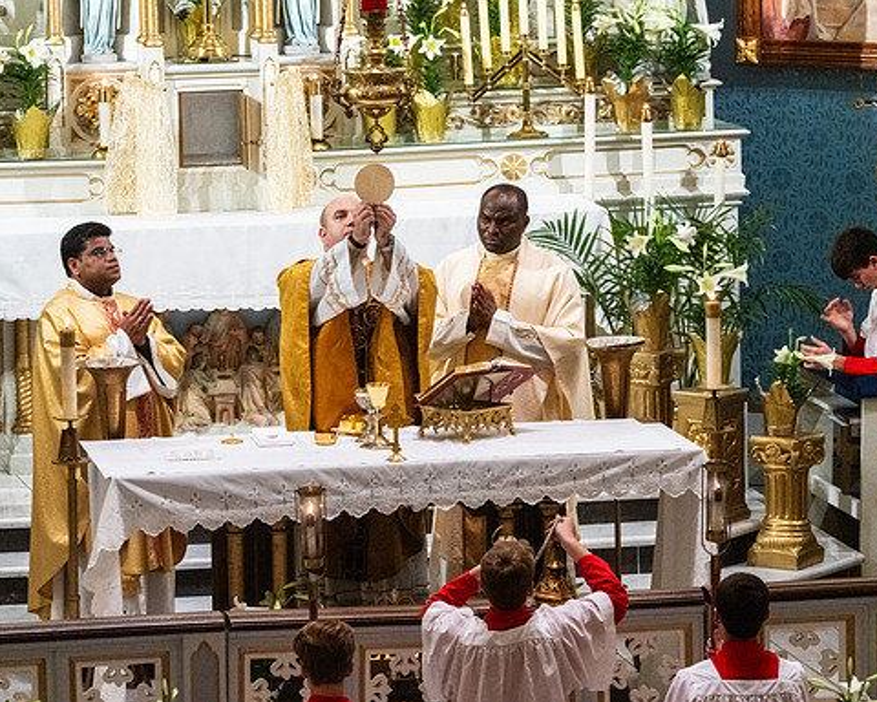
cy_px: 352
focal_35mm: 227
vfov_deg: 6.8
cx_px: 438
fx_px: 5892
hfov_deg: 8.5
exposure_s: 1/60
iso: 5000
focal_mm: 200
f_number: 14
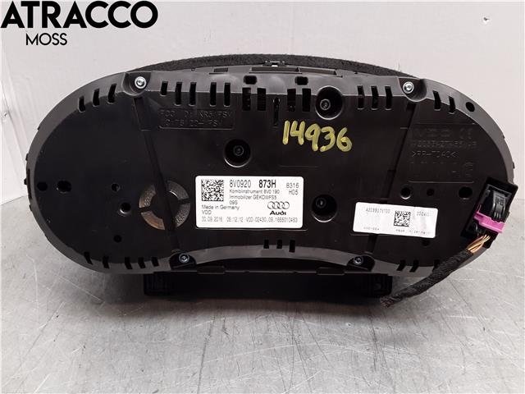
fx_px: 425
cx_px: 262
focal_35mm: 28
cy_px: 197
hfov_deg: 63.4
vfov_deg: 49.7
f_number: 1.9
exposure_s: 1/50
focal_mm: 2.91
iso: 64
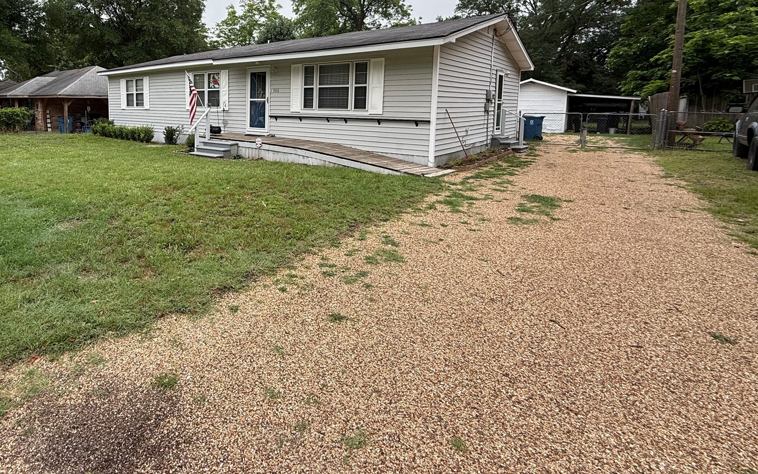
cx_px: 248
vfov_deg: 57.9
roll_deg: -0.6
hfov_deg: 82.0
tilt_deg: -6.2
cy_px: 148
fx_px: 413
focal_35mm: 20
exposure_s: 1/259
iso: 50
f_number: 2.2
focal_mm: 2.22
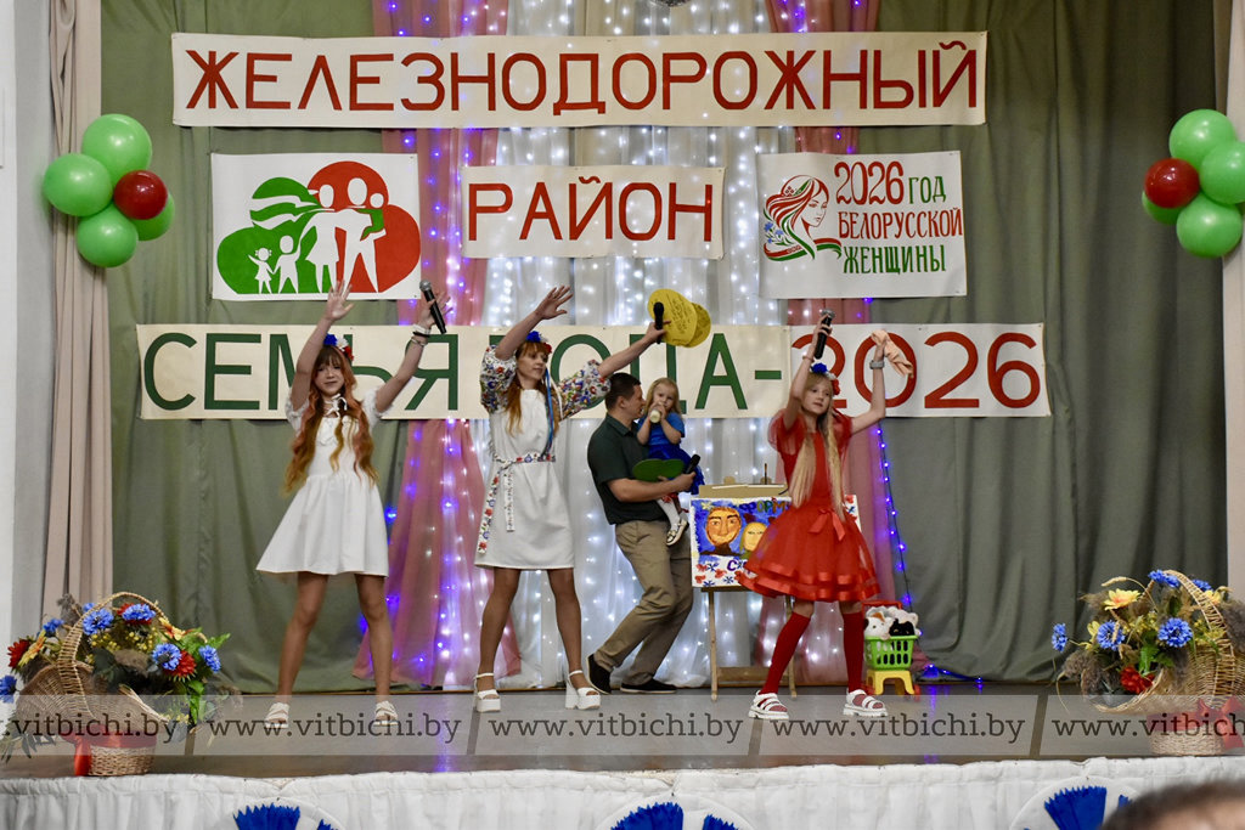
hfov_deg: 35.0
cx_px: 622
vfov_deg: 23.8
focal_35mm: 57
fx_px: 1971
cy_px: 415
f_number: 5
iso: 4000
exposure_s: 1/125
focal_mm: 38
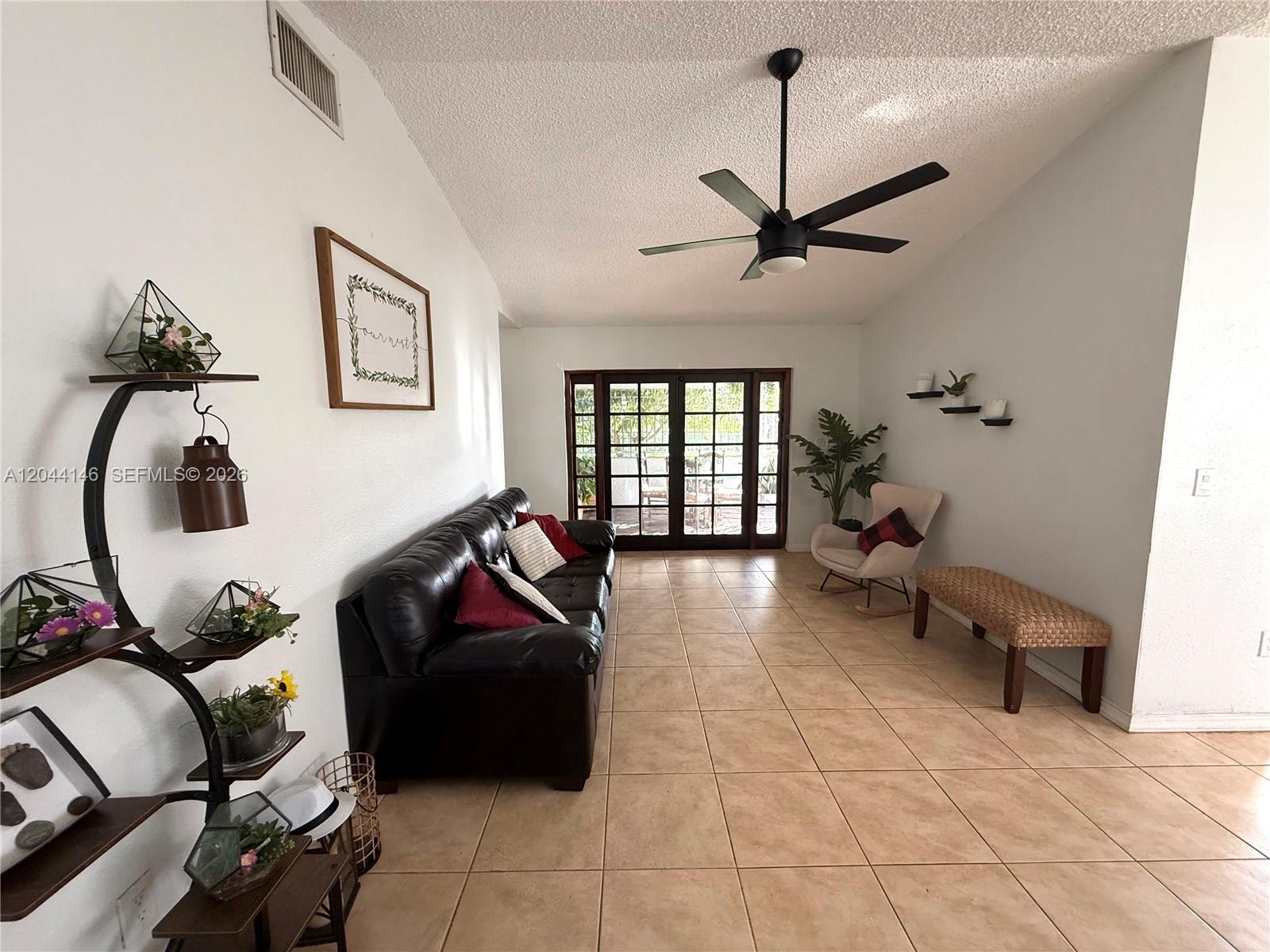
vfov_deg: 85.7
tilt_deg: -7.2
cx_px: 635
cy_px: 476
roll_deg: +0.2
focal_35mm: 14
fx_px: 514
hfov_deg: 102.1
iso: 200
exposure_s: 1/99
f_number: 2.2
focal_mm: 2.22
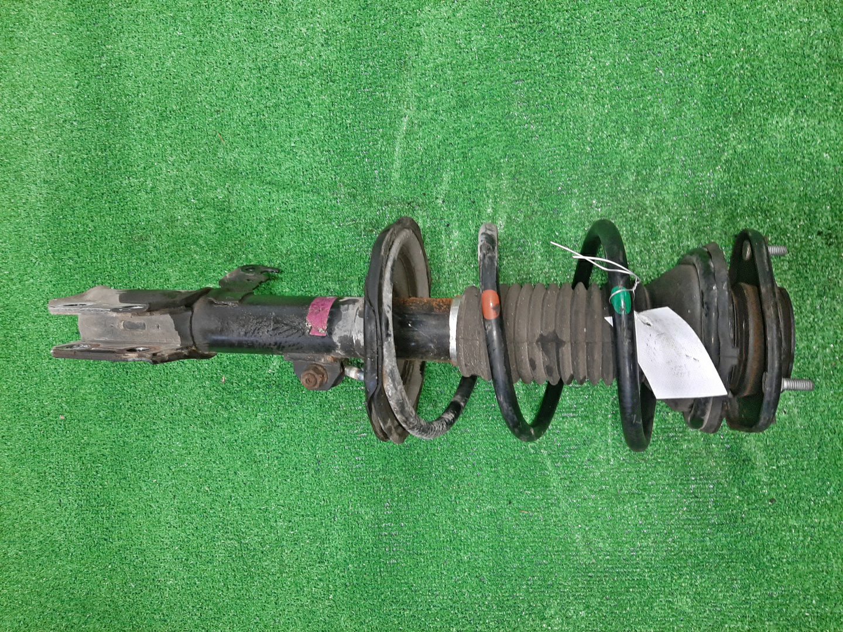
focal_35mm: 26
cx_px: 422
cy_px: 316
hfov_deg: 67.3
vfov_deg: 53.1
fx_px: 633
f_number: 1.7
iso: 173
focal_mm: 3.93
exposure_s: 1/33
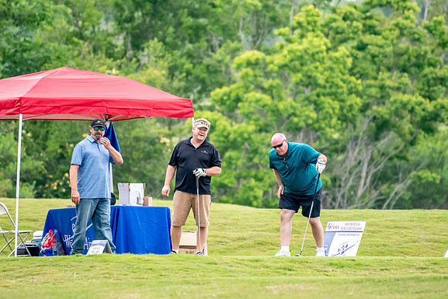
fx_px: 9385
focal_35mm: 754
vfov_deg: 1.8
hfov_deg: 2.7
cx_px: 224
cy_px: 150
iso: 3200
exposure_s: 1/2000
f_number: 5.6
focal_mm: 500
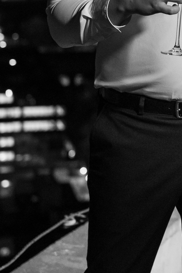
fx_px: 1220
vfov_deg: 12.7
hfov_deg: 8.4
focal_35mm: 161
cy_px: 24
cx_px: 247
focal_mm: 35
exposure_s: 1/125
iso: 4000
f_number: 2.5
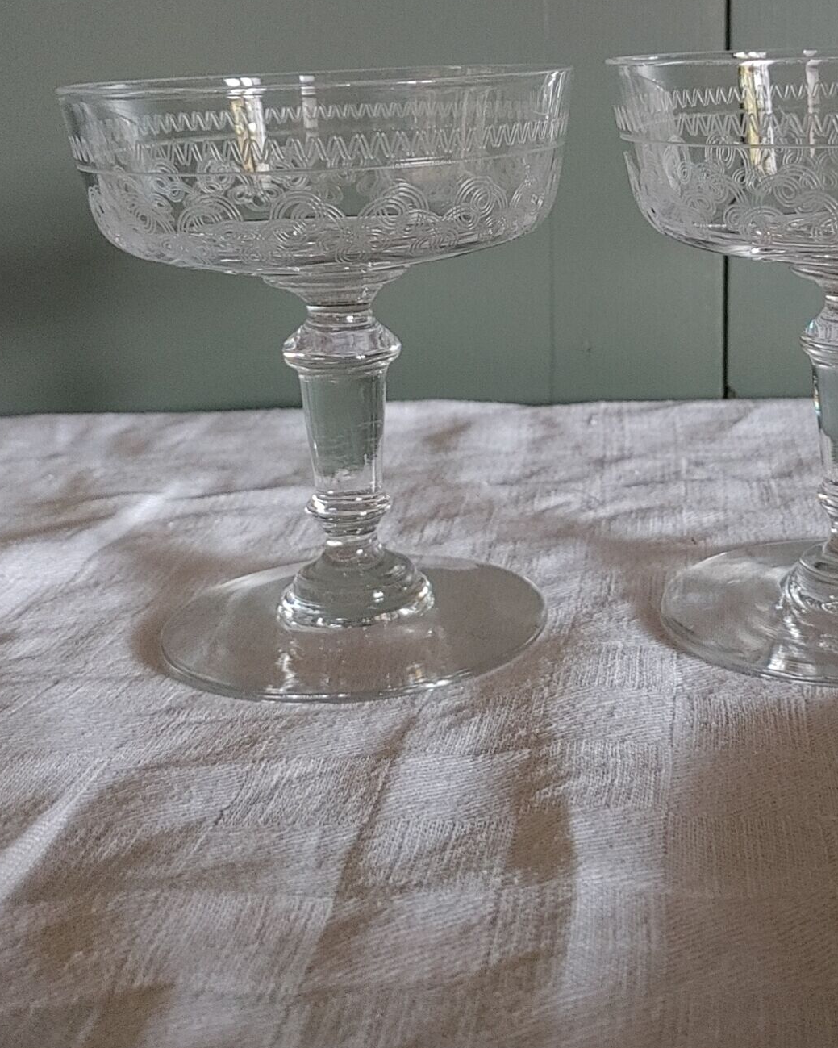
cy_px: 363
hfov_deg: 29.8
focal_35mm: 50
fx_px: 1550
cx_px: 609
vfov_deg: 37.0
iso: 500
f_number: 1.8
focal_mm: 4.81
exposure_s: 1/40
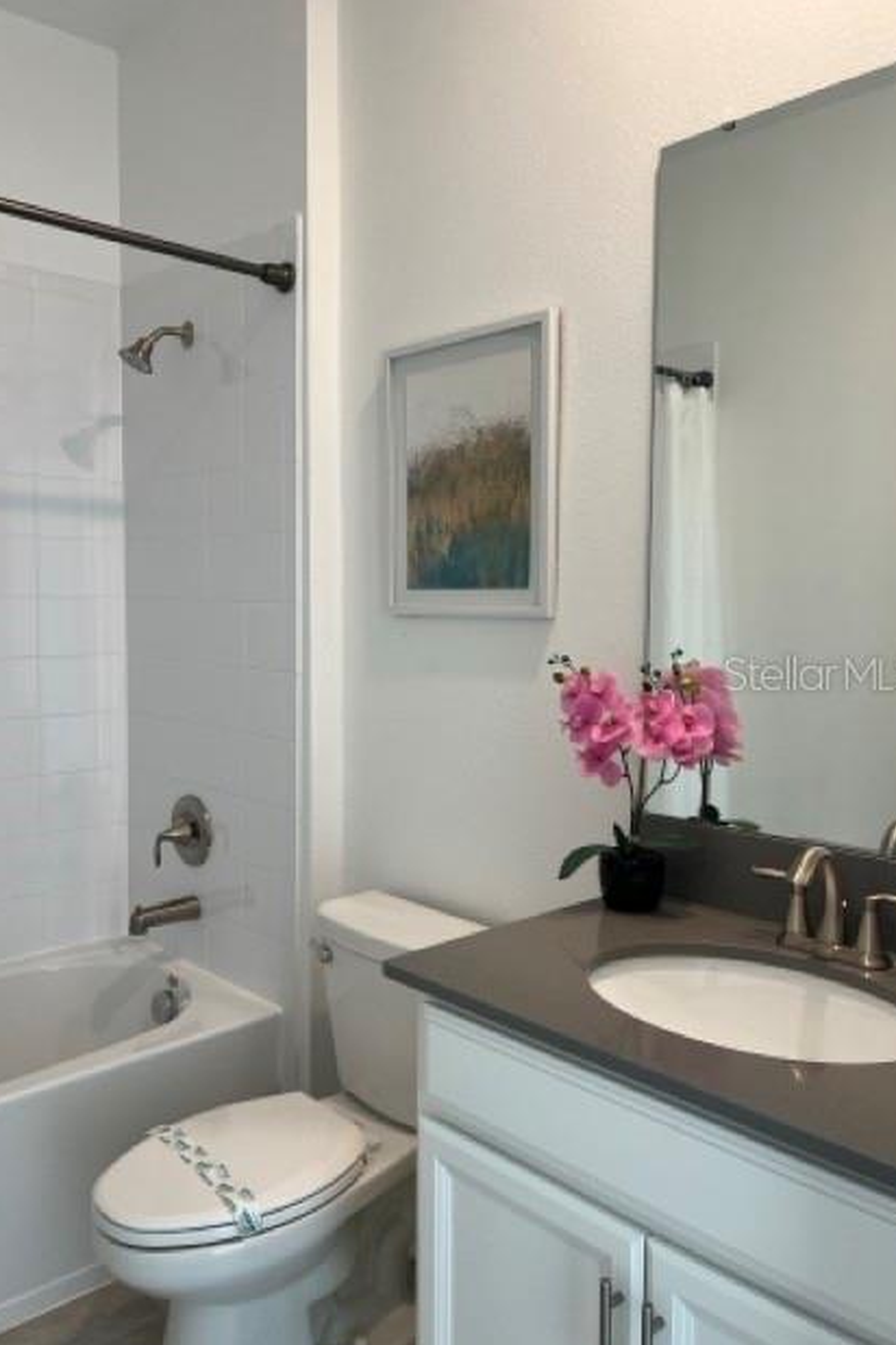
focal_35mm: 28
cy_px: 672
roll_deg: +0.0
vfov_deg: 65.5
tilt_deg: -3.9
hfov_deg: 46.3
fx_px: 1045
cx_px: 407
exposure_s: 1/120
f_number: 1.5
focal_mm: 5.7
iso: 80
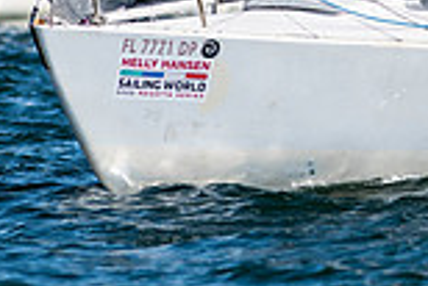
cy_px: -201
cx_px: 745
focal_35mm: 1691
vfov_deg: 0.8
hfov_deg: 1.2
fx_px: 20123
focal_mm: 300
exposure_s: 1/2500
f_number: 5
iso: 200
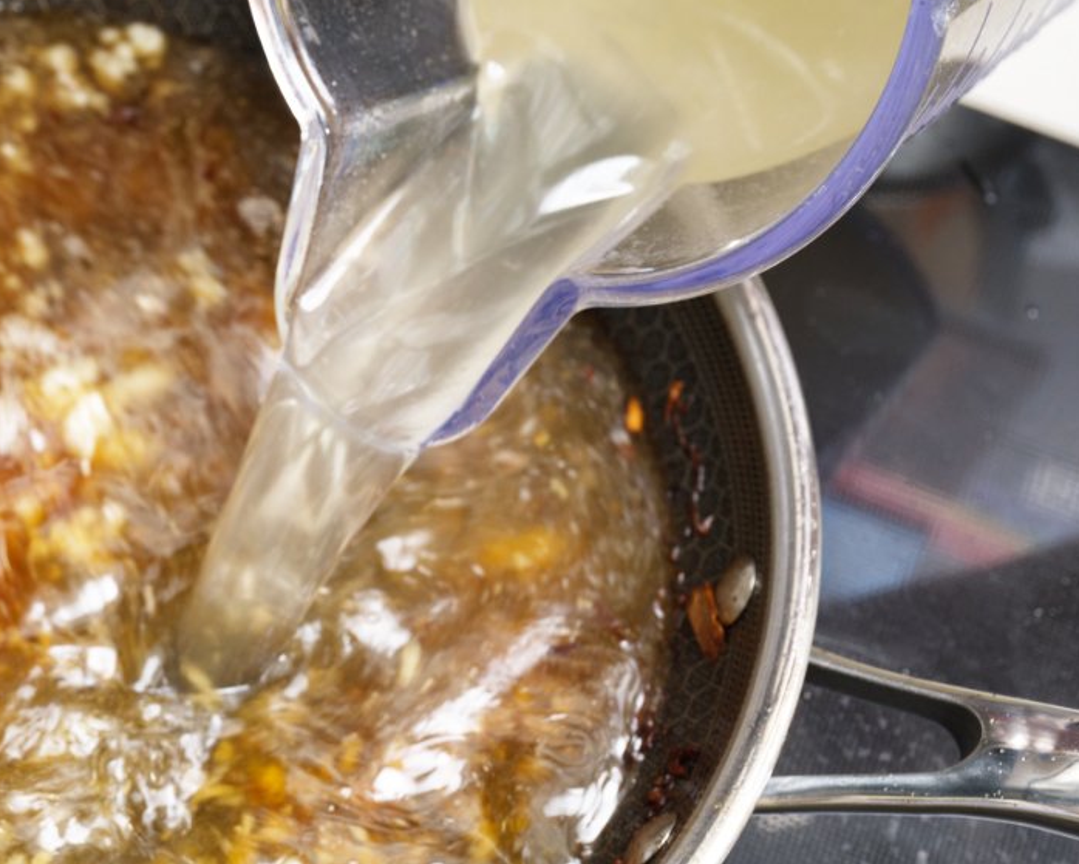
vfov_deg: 19.4
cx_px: 161
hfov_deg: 23.6
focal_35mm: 79
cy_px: 494
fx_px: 2524
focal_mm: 49
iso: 1000
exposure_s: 1/50
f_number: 8
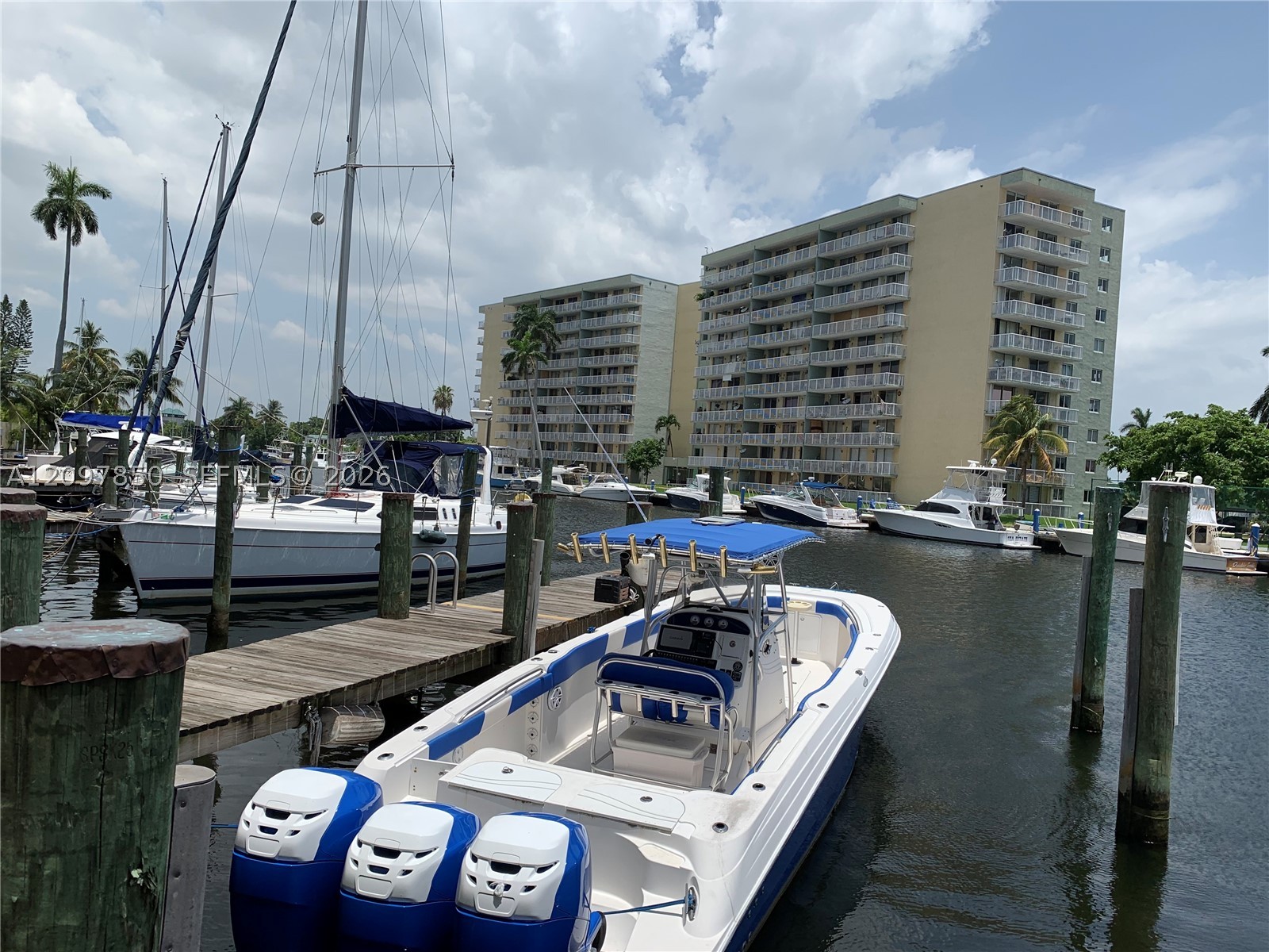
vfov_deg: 53.1
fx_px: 953
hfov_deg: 67.3
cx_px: 634
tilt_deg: +0.6
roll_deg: -4.3
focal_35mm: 26
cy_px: 476
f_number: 1.8
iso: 25
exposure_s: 1/4274
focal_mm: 4.25
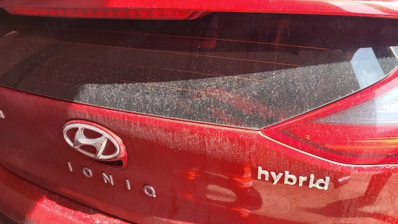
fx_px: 306
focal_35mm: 29
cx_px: 200
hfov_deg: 66.1
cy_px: 137
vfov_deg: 40.0
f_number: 1.8
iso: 40
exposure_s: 1/289
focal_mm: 5.4
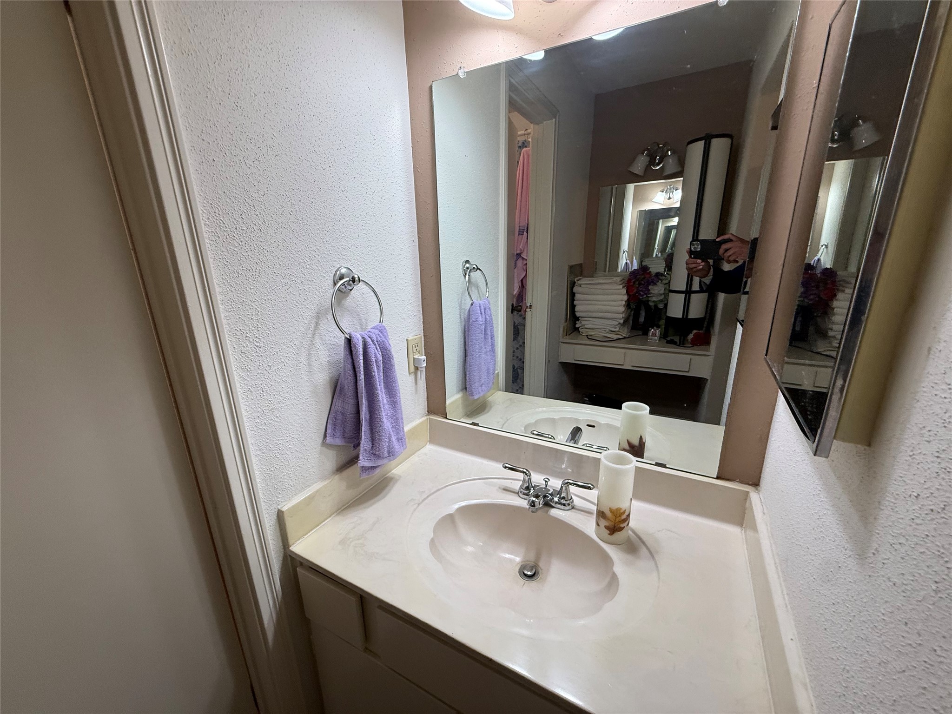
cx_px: 476
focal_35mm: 14
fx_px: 385
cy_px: 357
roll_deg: +0.6
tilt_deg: -14.5
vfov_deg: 85.7
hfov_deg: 102.1
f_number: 2.2
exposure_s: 1/120
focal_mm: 2.22
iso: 160
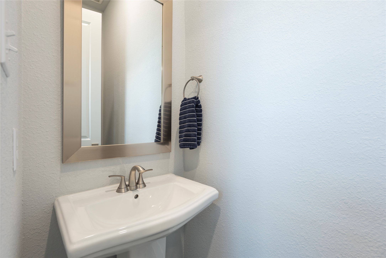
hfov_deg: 96.7
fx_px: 172
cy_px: 129
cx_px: 193
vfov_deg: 73.8
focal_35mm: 16
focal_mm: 16
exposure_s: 1/5
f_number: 7.1
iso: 100
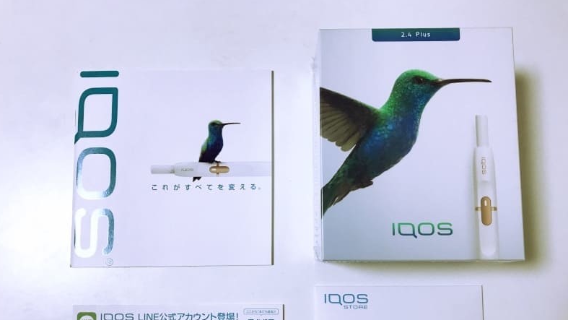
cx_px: 280
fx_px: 467
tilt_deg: -85.8
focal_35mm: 31
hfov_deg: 62.6
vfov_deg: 37.4
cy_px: 215
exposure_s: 1/33
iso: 25
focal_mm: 3.99
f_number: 1.8
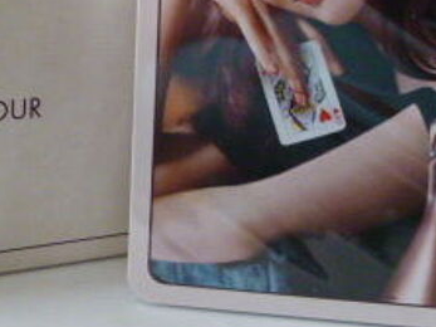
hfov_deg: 26.8
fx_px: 907
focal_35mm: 72
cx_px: 122
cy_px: 103
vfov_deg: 20.3
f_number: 3.1
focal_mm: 4.5
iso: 500
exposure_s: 1/15
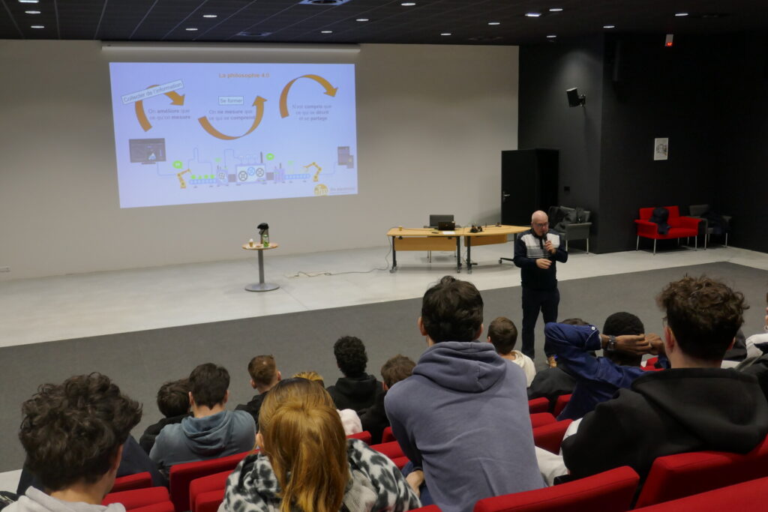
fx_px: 725
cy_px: 256
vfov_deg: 38.9
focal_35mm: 34
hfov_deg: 55.8
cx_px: 384
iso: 400
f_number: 3.4
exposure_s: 1/80
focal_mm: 12.5
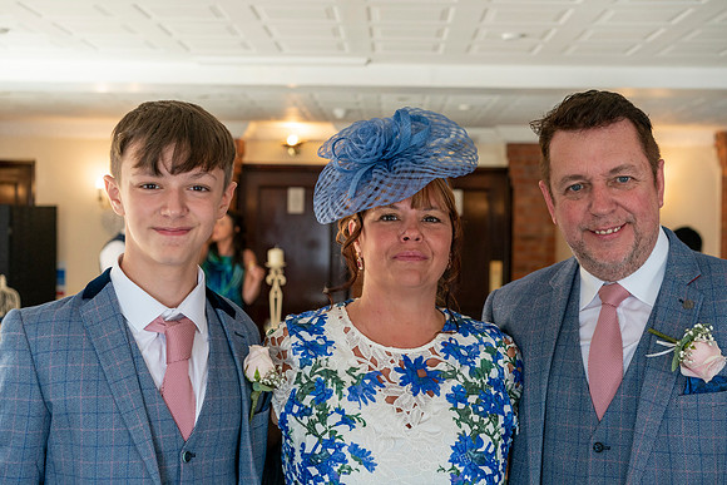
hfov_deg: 36.2
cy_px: 242
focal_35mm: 55
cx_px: 364
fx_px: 1111
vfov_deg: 24.6
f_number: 5
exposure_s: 1/160
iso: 1600
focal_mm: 55
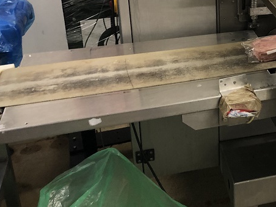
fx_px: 494
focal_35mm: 62
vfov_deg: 23.0
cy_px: 20
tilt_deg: -19.8
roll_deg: -1.6
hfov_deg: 28.8
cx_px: 289
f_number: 1.8
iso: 64
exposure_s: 1/17
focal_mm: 4
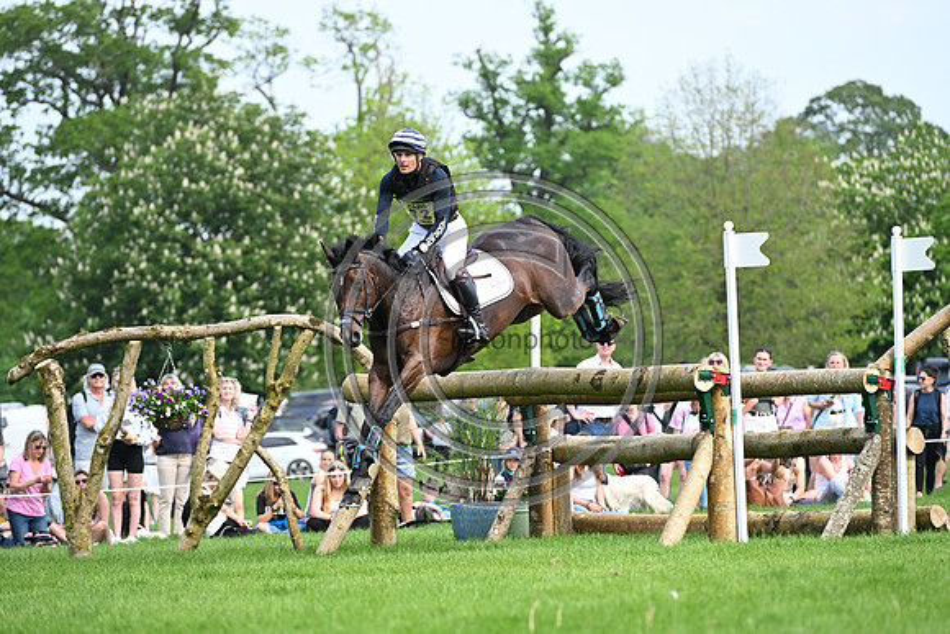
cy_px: 317
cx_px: 475
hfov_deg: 10.3
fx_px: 5279
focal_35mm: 200
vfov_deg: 6.9
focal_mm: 200
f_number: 5
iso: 640
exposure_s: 1/1250
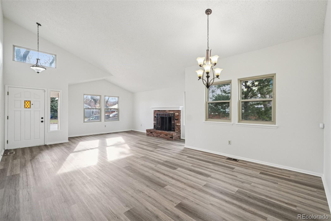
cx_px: 166
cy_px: 110
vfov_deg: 75.1
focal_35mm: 16
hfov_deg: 98.2
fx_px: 143
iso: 800
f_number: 8
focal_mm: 10.4
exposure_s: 1/20
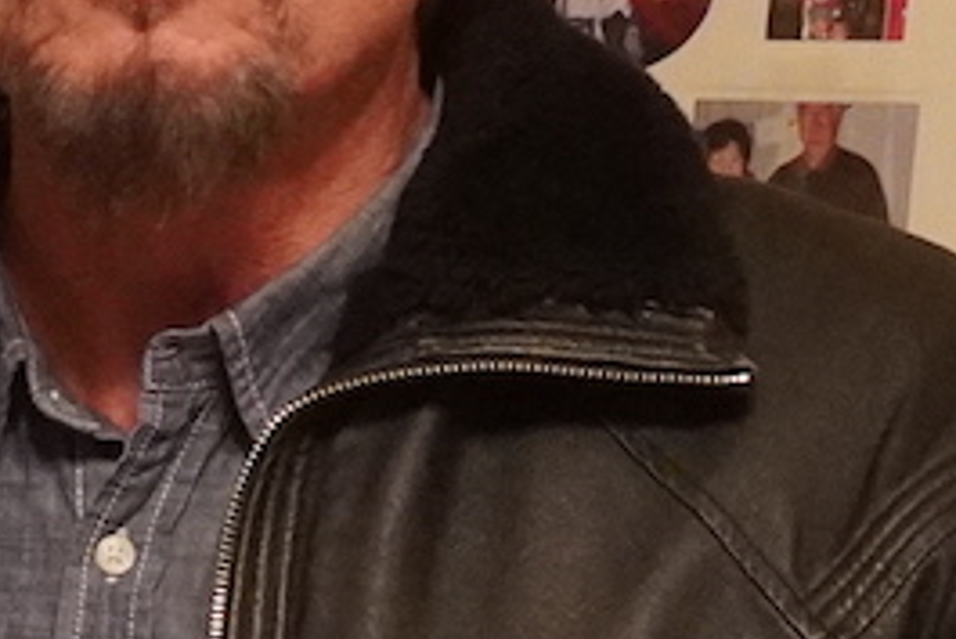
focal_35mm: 181
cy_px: 1522
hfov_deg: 10.0
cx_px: -1338
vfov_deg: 7.2
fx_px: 4809
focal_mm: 16
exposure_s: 1/30
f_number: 6.3
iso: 4000
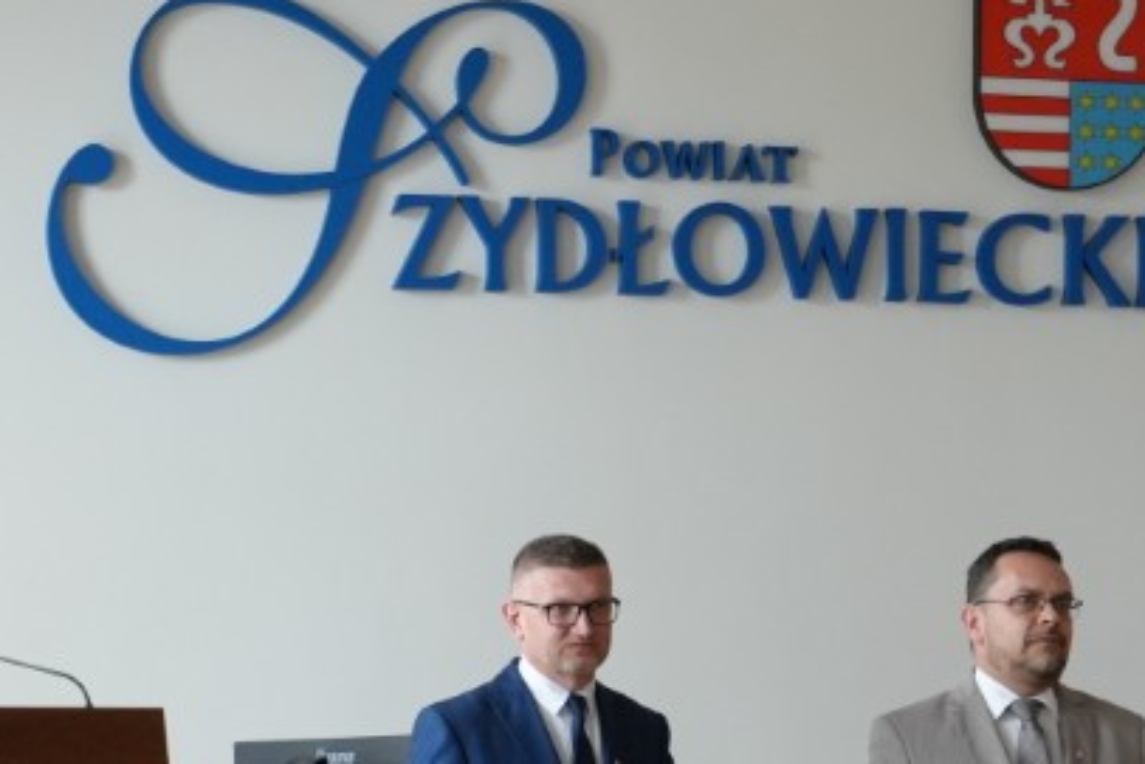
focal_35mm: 157
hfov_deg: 13.0
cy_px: 877
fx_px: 5008
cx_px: 886
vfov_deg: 8.6
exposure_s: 1/160
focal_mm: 37
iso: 1250
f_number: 4.5
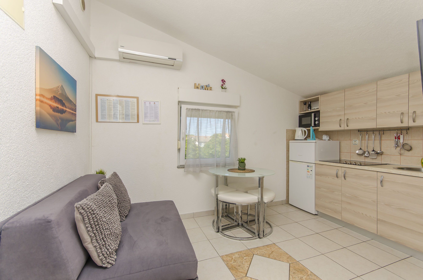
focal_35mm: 15
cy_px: 140
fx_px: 176
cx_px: 212
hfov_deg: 100.5
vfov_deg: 77.1
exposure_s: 1/160
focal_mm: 10
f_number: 7.1
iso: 100
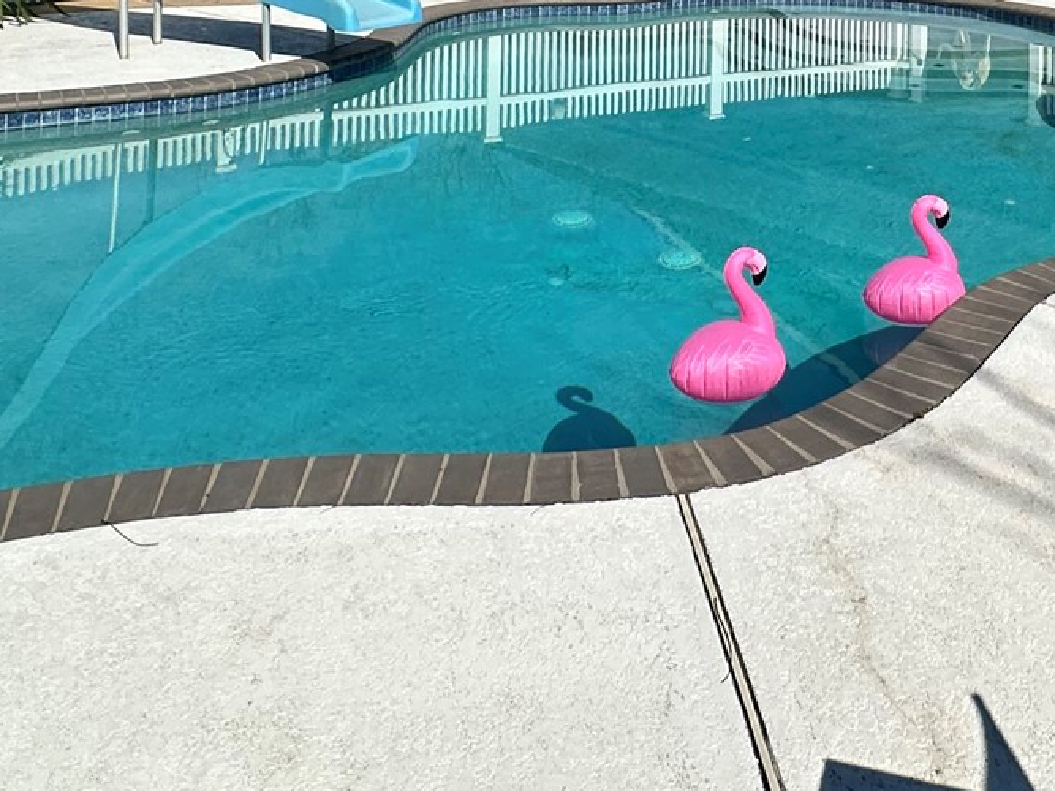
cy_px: -228
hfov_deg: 42.9
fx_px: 1310
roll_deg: -0.6
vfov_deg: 28.0
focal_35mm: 43
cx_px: 754
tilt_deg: +2.0
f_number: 2.2
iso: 50
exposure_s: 1/4464
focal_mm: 2.22
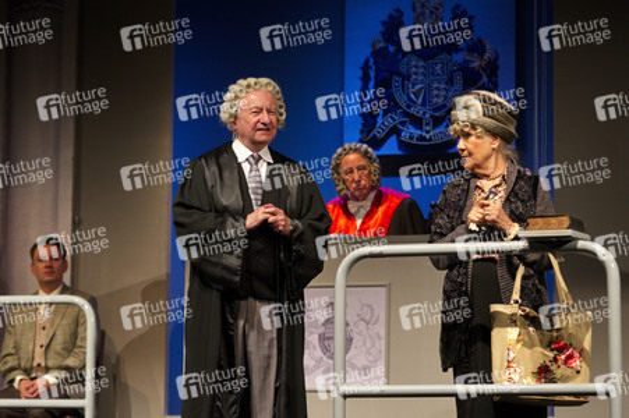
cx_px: 314
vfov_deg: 14.8
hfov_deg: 22.2
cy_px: 209
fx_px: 1606
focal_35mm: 92
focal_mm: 92
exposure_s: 1/250
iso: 1600
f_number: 4
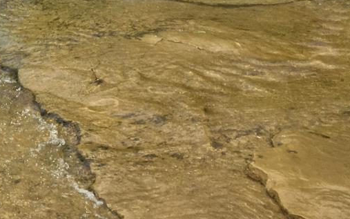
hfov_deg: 19.9
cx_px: -166
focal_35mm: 91
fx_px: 868
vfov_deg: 14.1
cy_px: -11
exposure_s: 1/1637
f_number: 2.2
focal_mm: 4.15
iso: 25
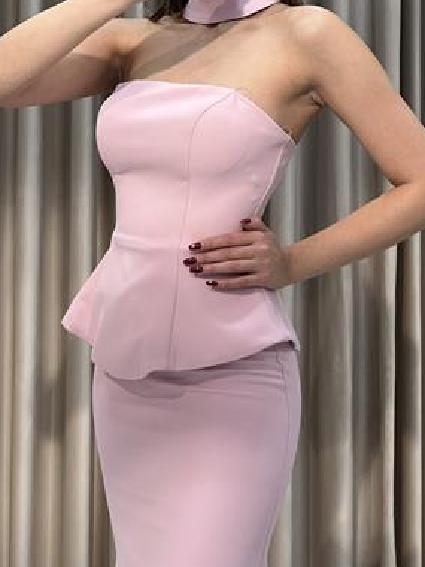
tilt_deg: -21.2
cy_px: 187
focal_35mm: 108
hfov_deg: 13.7
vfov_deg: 18.2
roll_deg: -2.2
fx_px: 1768
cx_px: 216
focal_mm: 9
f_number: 2.8
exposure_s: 1/100
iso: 125
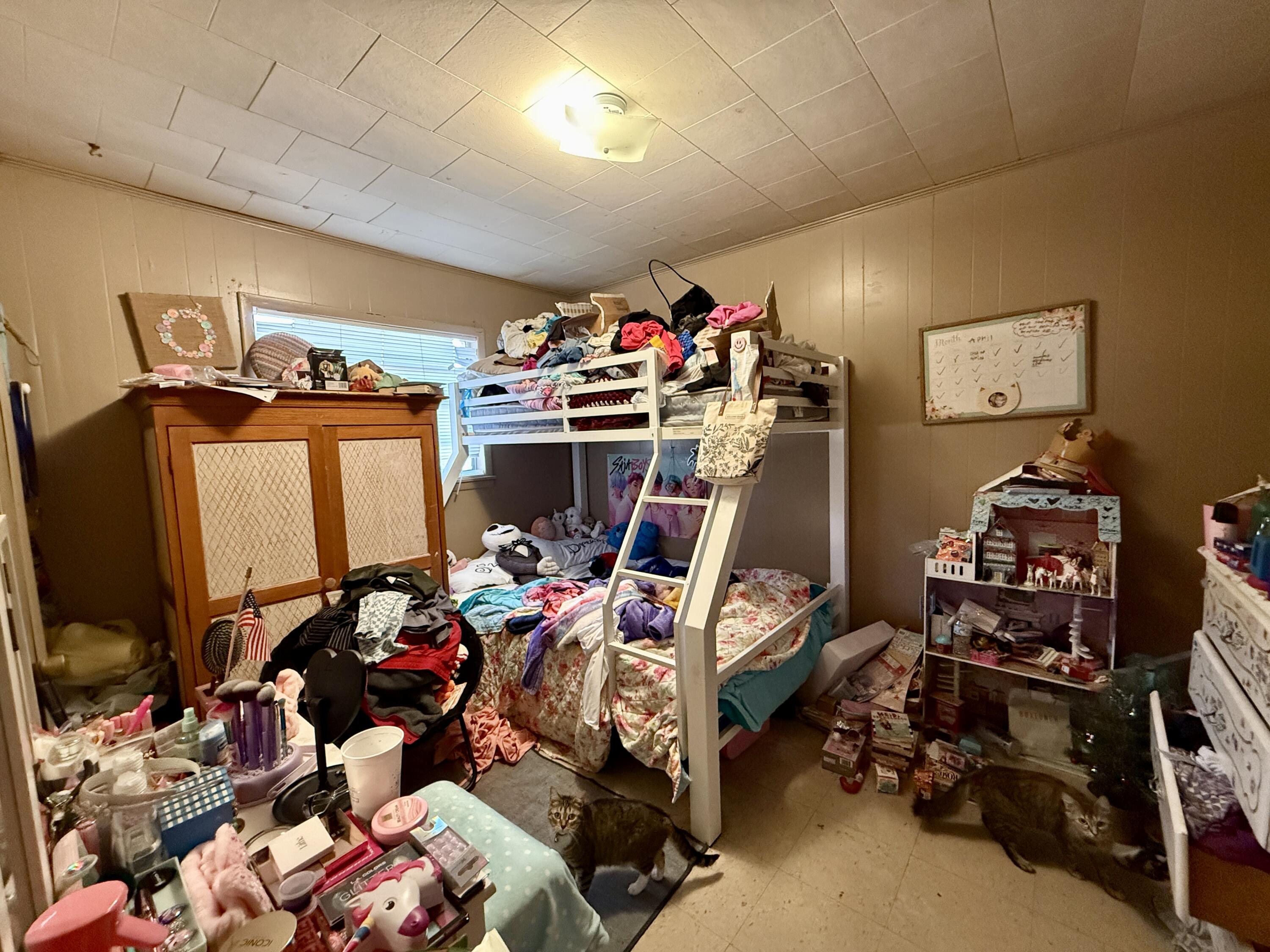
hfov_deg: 102.1
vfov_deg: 85.7
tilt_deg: -4.9
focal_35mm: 14
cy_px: 476
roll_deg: +1.7
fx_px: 514
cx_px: 635
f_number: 2.2
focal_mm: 2.22
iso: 800
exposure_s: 1/60
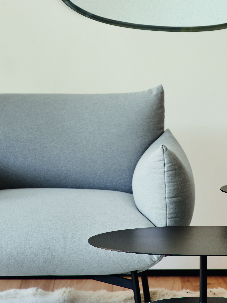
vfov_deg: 8.2
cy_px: 68
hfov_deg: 6.2
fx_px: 2098
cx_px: 151
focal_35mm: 240
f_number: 6.4
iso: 100
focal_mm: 110
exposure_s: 1/20
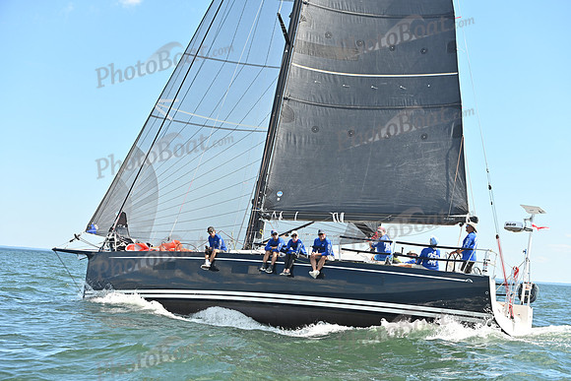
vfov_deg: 19.5
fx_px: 1110
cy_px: 190
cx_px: 286
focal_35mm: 70
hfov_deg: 28.8
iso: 250
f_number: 5
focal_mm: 70
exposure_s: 1/1000
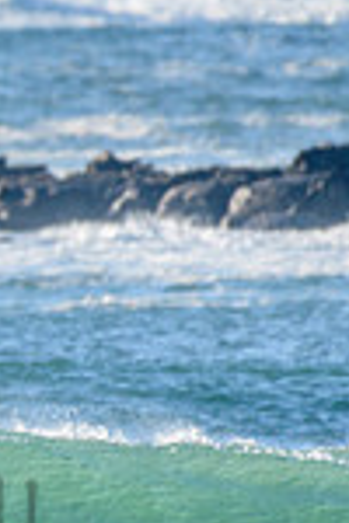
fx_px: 34316
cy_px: 311
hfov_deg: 0.6
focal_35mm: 2360
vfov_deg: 0.9
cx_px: -549
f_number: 5.6
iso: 220
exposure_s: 1/1250
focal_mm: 500
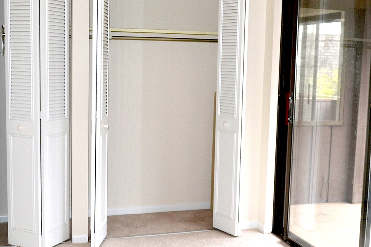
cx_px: 223
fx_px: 556
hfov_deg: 36.7
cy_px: 127
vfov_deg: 25.1
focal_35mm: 54
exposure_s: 1/80
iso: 400
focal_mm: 20
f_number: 4
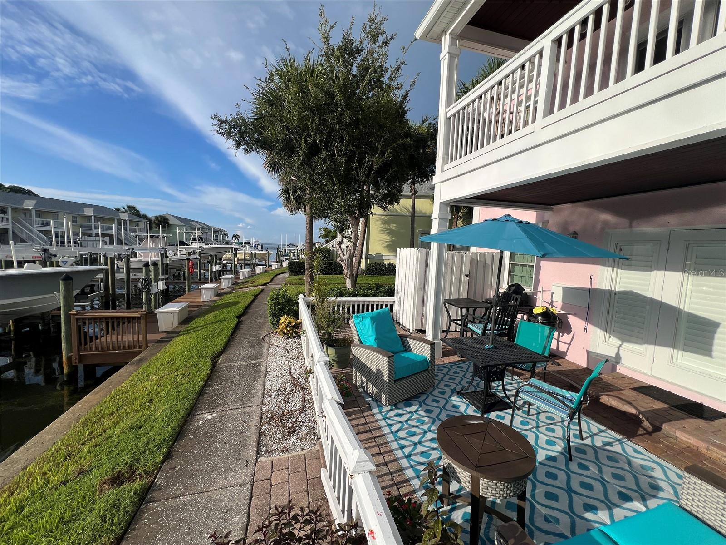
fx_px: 273
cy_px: 272
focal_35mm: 13
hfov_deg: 106.2
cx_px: 363
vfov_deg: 89.9
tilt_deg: -5.0
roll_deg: -2.1
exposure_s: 1/2597
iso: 32
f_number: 1.8
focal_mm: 1.57
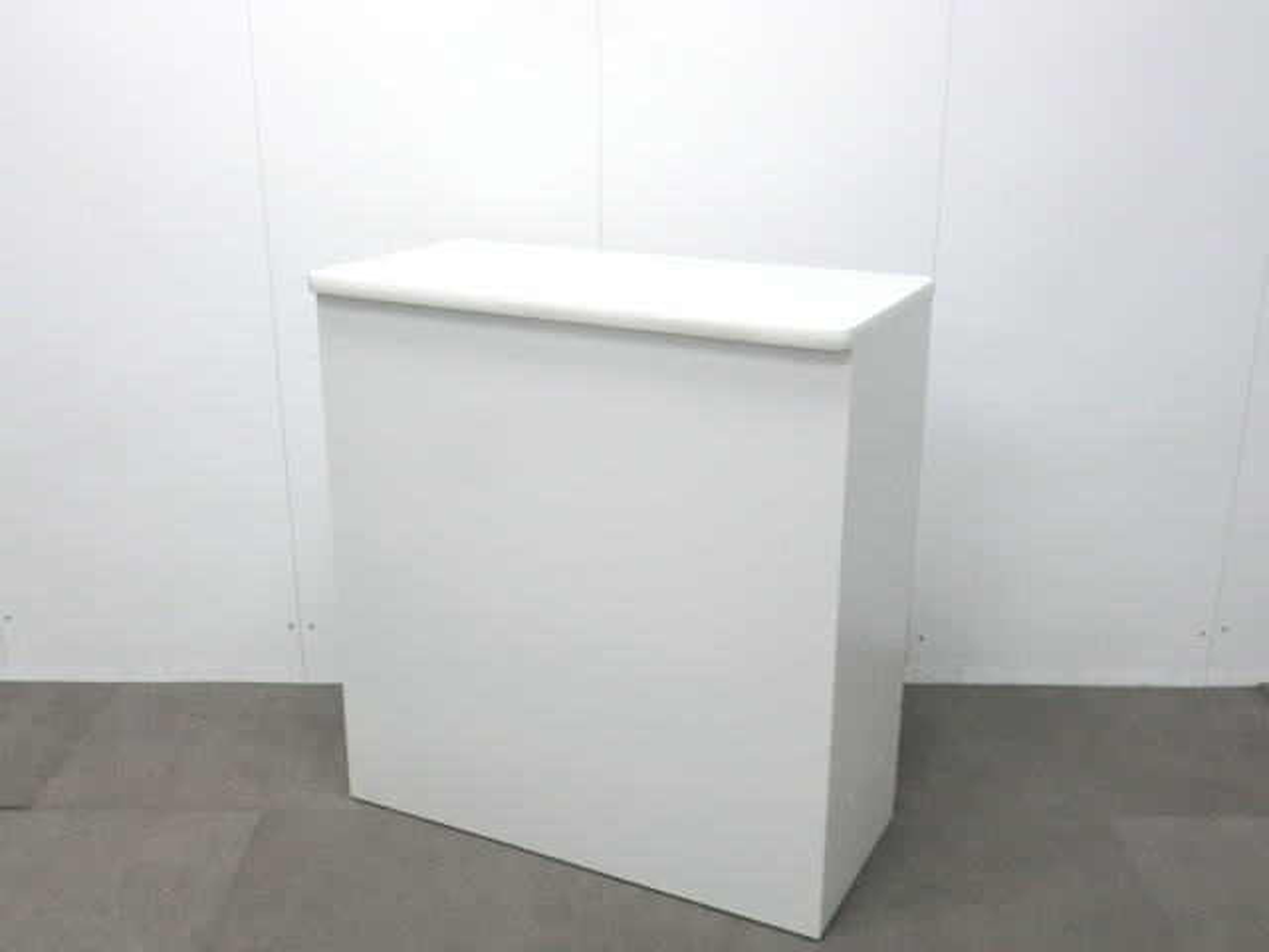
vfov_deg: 37.7
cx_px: 634
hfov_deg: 49.0
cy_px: 476
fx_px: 1393
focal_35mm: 38
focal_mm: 6.9
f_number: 3.9
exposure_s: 1/50
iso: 800
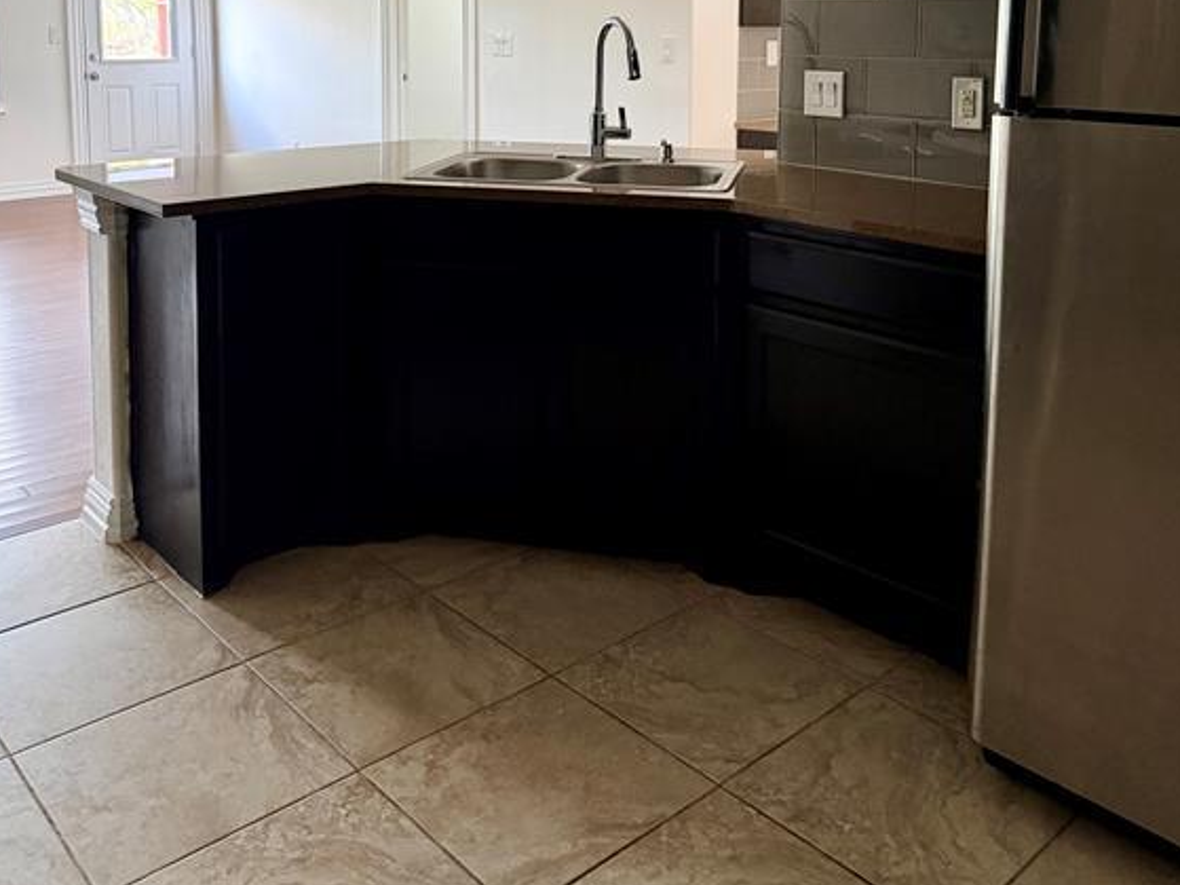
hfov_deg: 55.4
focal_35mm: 33
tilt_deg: -4.3
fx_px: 1125
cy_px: 142
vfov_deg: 40.6
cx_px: 585
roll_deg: -0.8
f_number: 1.78
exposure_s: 1/60
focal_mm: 6.76
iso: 800
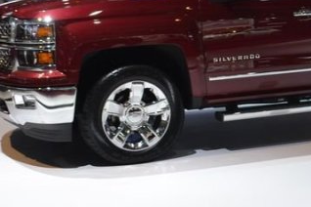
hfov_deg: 23.9
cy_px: 38
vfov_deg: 16.3
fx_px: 717
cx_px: 266
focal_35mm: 83
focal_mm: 22
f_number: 4.5
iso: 400
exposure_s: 1/80
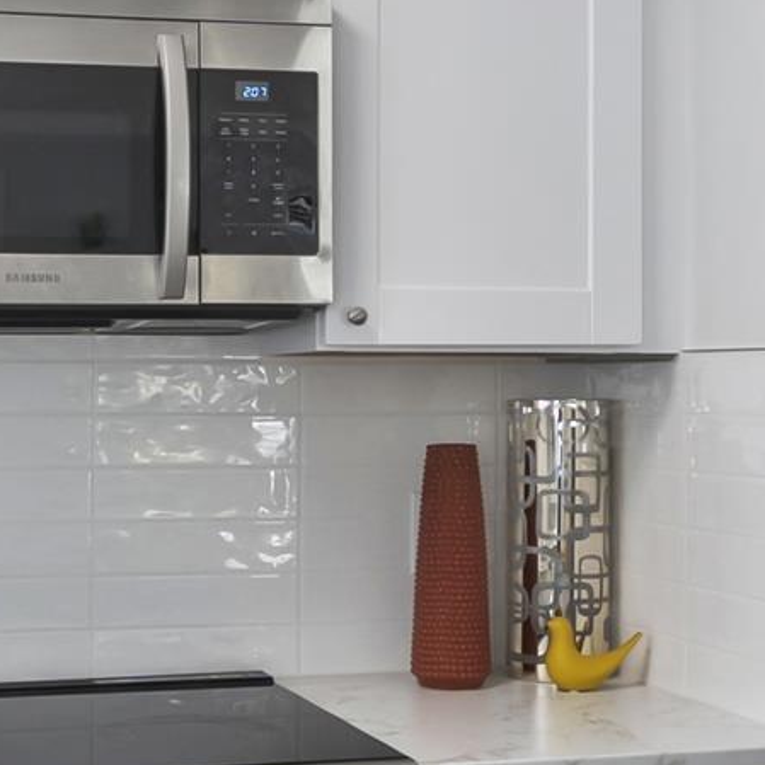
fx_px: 1775
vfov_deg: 24.2
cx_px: 211
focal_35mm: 71
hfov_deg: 24.1
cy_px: 485
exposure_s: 1/10
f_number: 7.1
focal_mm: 10
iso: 400
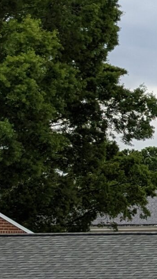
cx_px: 560
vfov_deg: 17.5
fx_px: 903
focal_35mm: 122
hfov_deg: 7.8
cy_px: 194
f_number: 1.73
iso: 82
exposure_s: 1/1957
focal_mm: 4.38
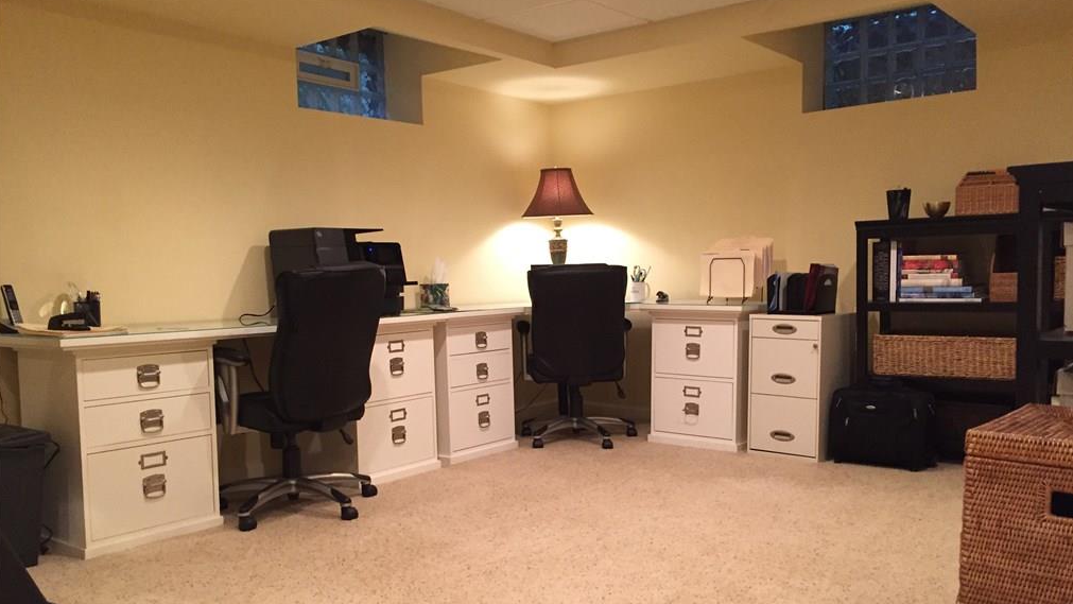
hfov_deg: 61.0
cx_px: 537
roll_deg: +1.0
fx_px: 911
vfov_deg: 36.6
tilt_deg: -4.2
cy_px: 349
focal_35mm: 32
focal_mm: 4.15
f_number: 2.2
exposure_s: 1/30
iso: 250
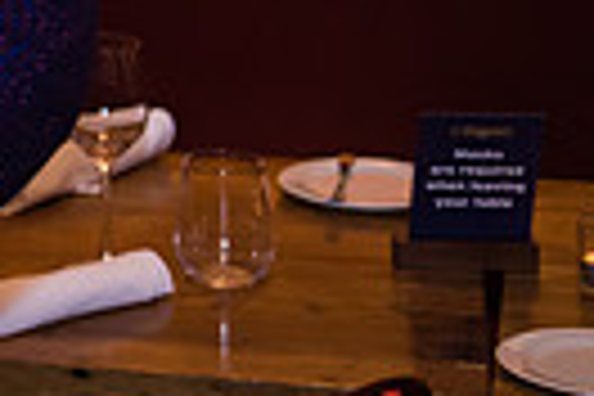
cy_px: -245
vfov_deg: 8.0
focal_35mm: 167
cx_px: -603
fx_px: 2755
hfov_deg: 11.1
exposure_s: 1/125
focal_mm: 38
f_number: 3.2
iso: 1000
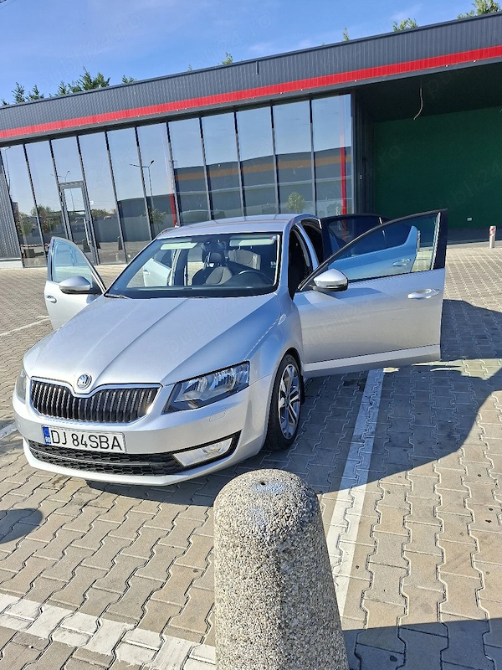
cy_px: 335
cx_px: 251
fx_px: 445
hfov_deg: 58.9
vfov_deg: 73.9
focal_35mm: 23
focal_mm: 5.54
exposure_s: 1/2000
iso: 50
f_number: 1.8
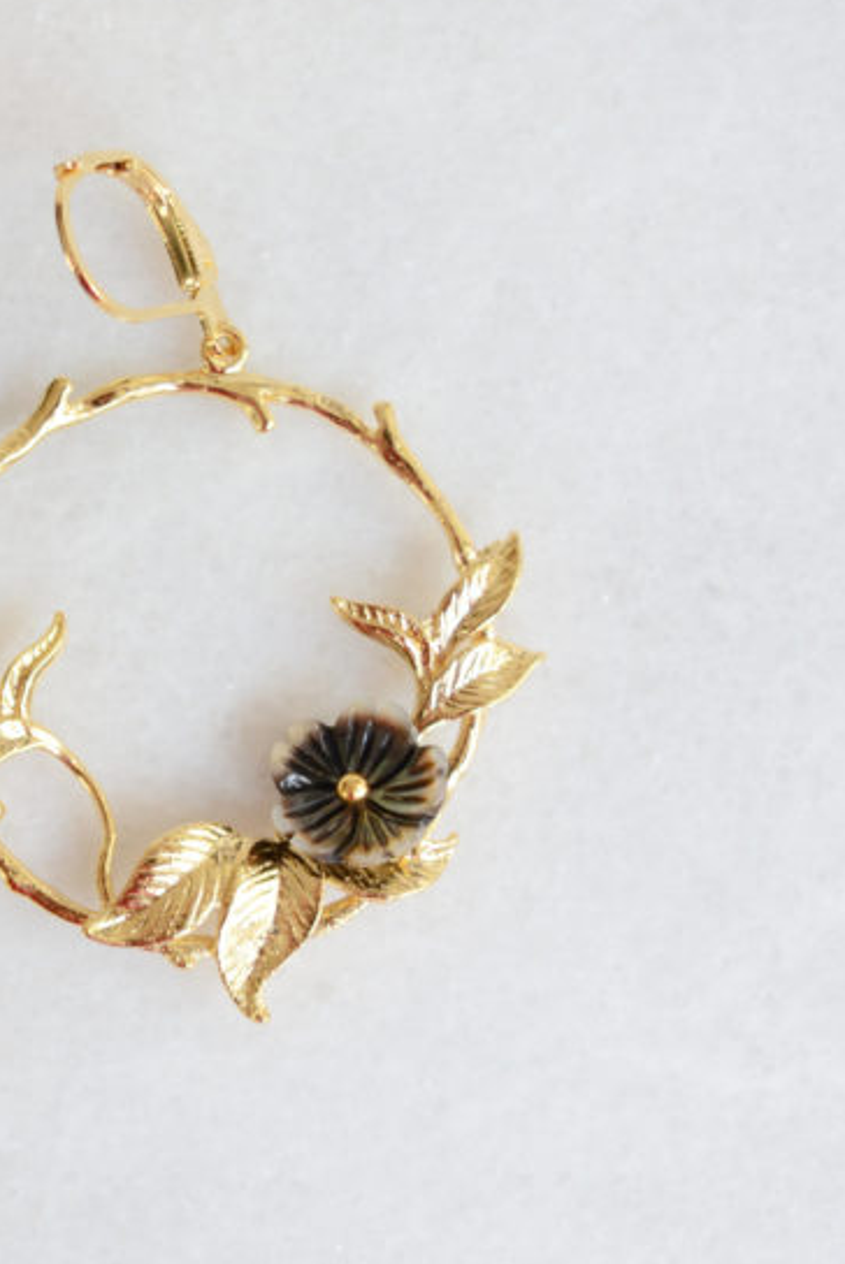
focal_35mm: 100
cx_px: -130
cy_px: 826
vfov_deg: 20.3
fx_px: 3524
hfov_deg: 13.4
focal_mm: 27
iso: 400
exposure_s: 1/80
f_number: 4.5
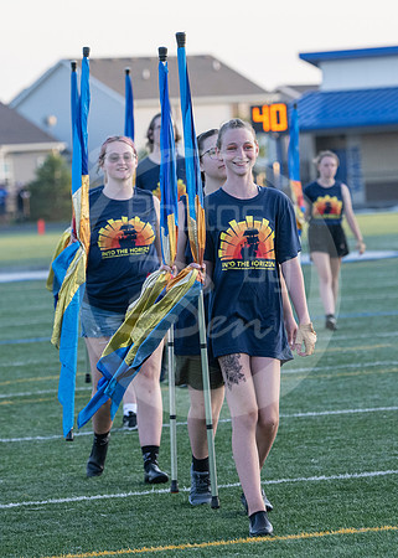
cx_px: 209
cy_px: 185
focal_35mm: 239
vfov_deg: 8.4
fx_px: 3790
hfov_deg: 6.0
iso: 800
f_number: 4
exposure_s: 1/1000
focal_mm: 122
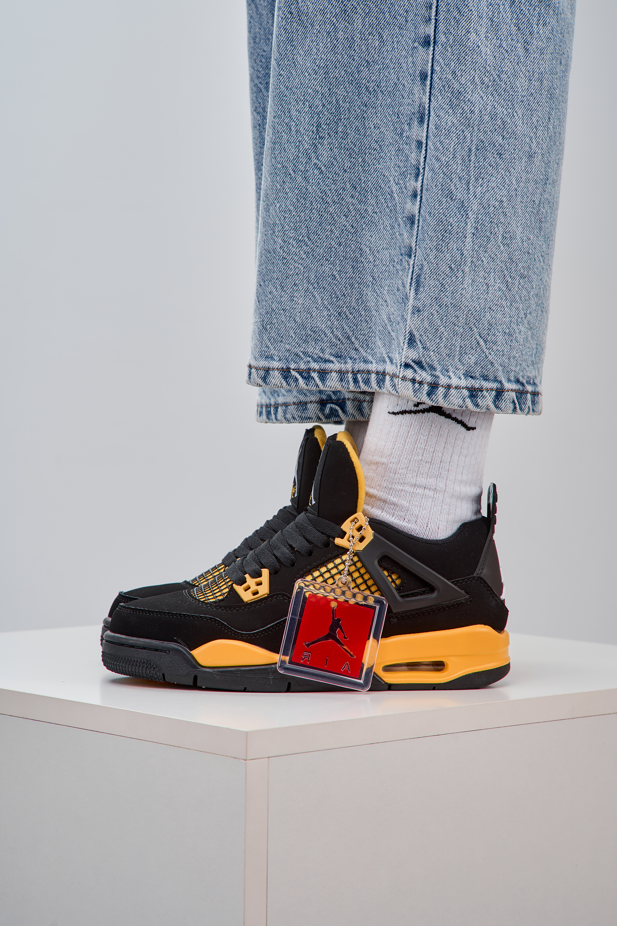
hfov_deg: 14.9
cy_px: 463
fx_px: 2365
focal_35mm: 92
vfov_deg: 22.1
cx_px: 308
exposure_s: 1/100
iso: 100
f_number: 9
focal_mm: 92
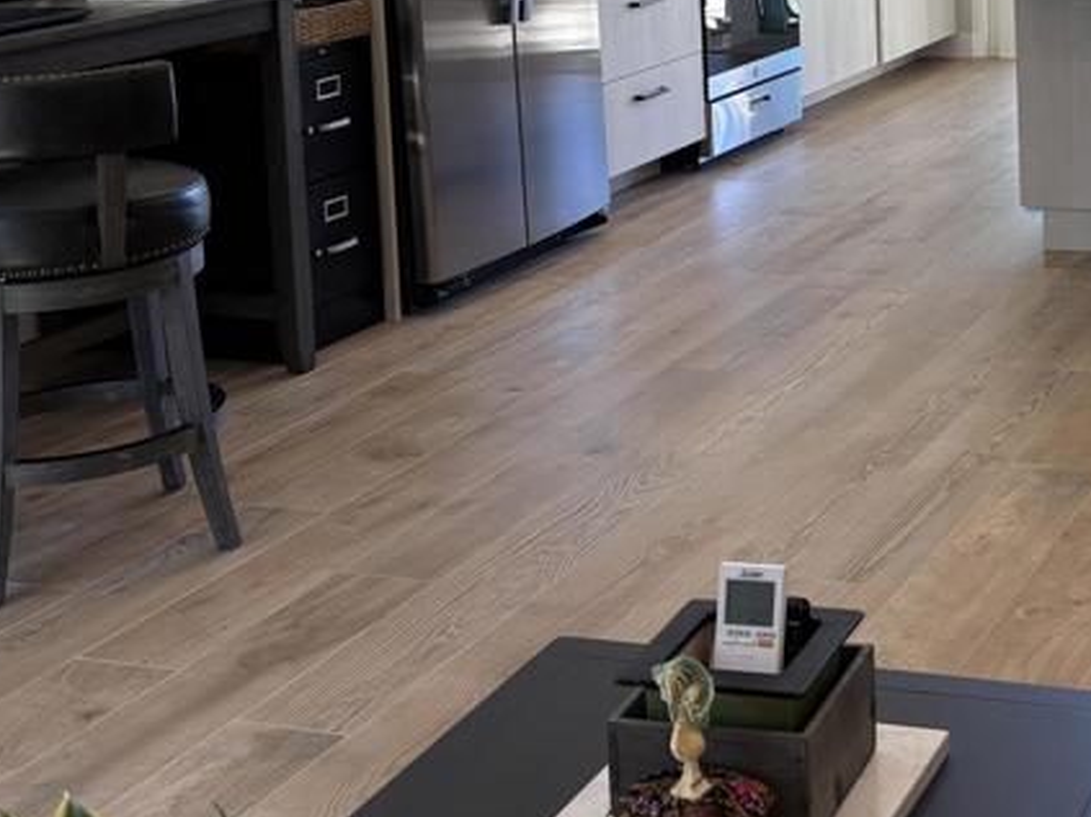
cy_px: -82
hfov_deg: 28.9
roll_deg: +1.6
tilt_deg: -5.3
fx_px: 1985
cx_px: 1073
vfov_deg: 22.0
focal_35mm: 63
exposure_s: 1/120
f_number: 1.6
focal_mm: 5.96
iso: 40
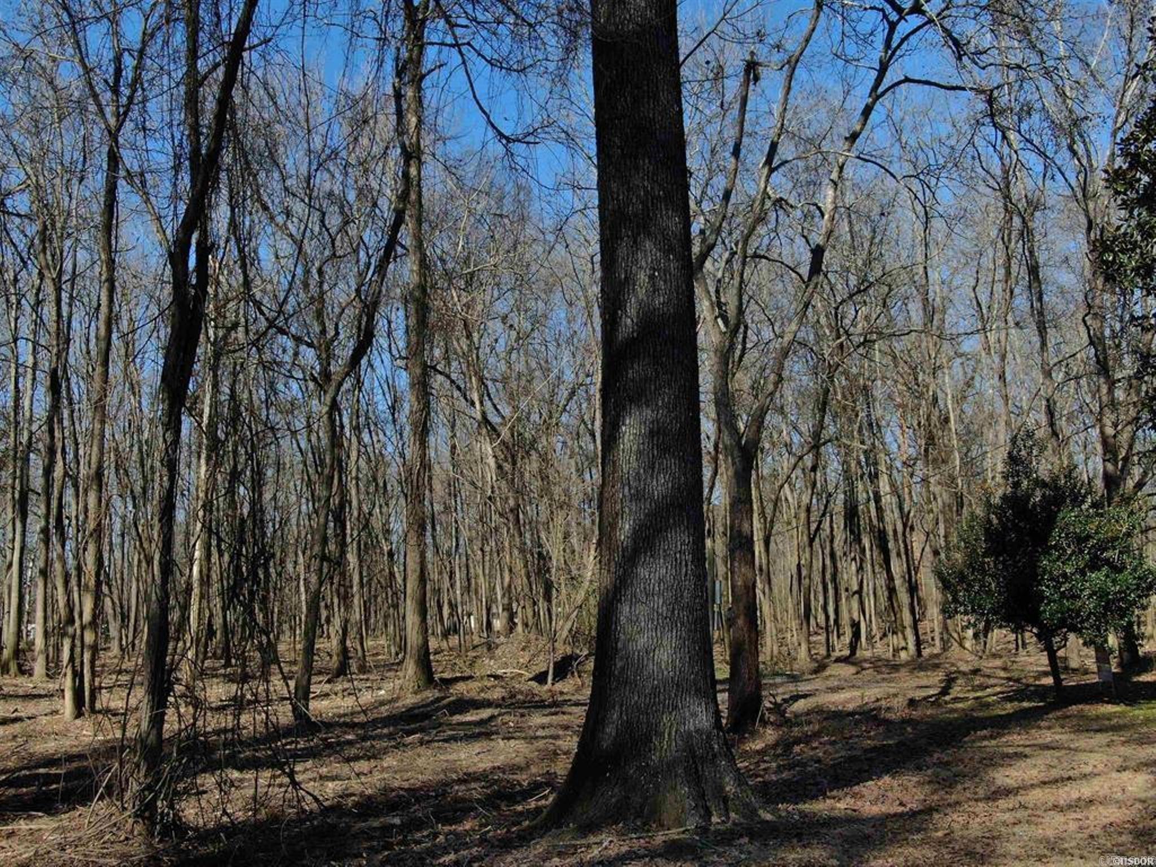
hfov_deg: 50.1
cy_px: 434
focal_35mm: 37
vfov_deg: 38.7
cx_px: 578
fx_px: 1236
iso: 100
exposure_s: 1/800
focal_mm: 6.35
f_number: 3.4
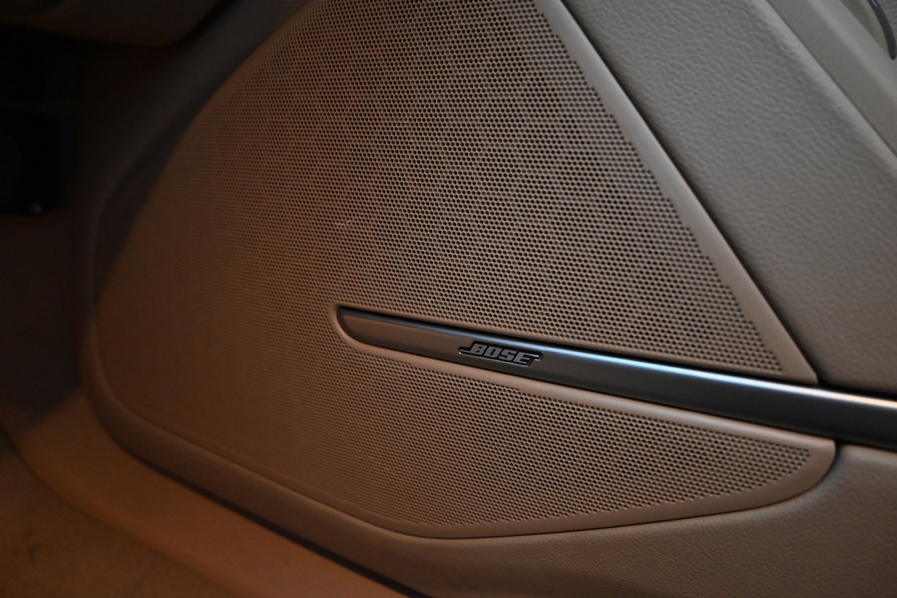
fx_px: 610
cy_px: 299
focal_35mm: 24
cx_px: 448
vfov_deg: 52.2
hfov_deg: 72.6
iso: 7200
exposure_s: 1/60
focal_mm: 24.5
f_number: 4
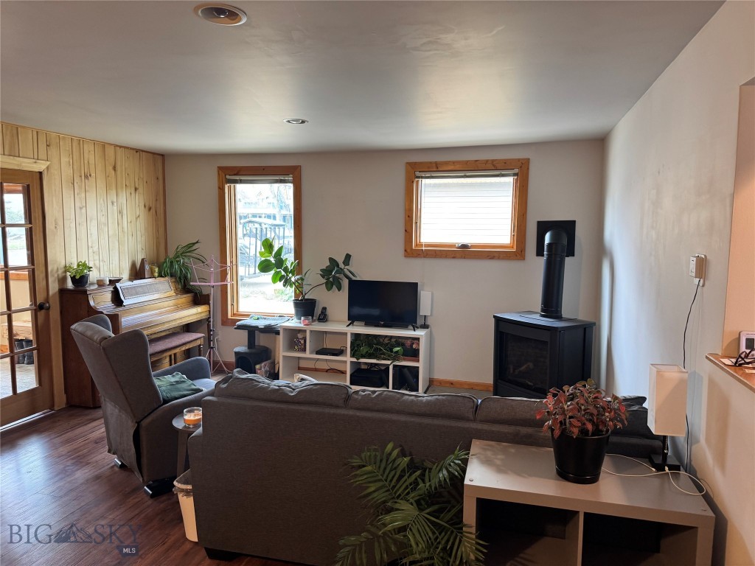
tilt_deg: -6.8
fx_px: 523
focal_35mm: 24
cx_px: 378
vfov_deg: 56.8
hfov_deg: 71.6
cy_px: 283
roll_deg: +0.0
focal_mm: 6.76
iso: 160
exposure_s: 1/60
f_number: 1.78
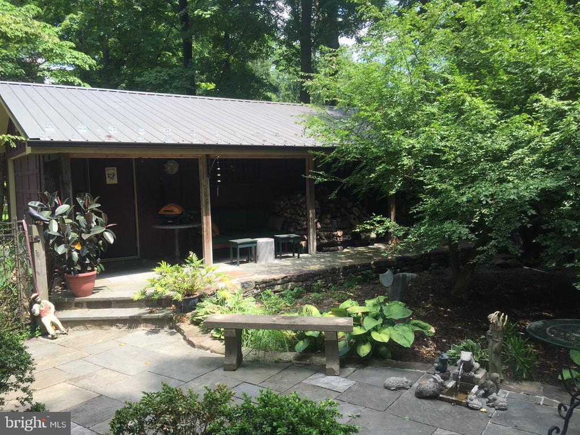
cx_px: 290
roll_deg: +1.1
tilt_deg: -2.8
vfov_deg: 48.2
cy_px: 218
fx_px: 486
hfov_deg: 61.7
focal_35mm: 29
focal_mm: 4.15
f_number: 2.2
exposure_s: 1/488
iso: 32
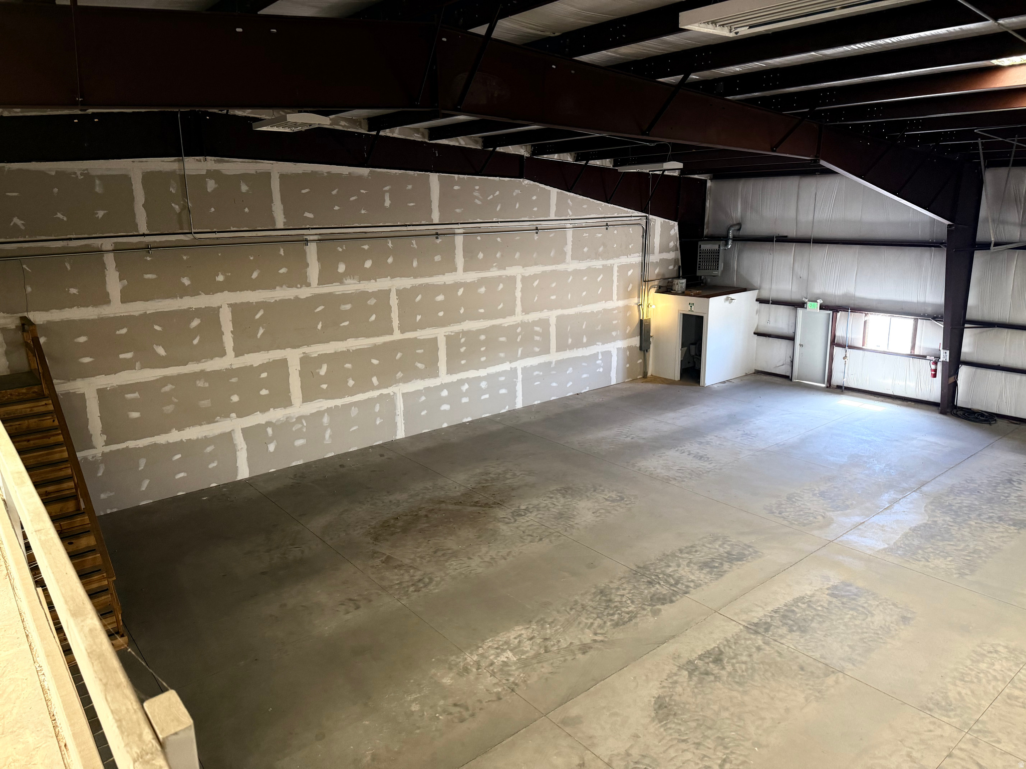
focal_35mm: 24
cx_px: 513
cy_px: 384
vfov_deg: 56.8
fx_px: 711
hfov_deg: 71.6
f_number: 1.78
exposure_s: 1/60
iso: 320
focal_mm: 6.76
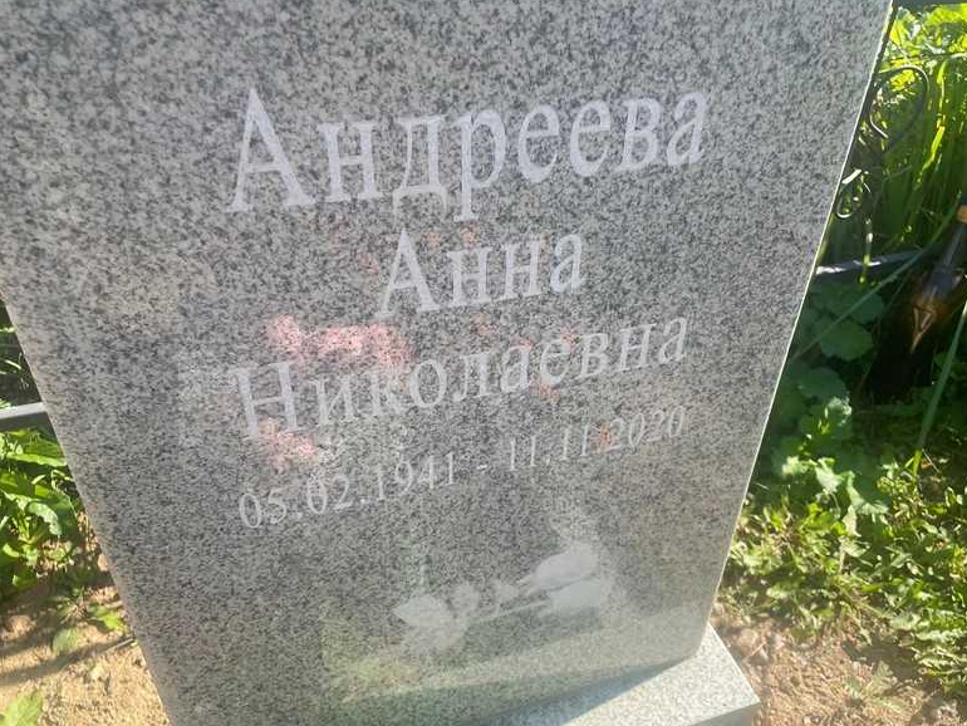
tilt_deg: -32.4
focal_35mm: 27
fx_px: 754
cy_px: 369
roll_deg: -1.4
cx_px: 500
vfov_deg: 51.4
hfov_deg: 65.3
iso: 32
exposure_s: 1/932
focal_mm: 4.2
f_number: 1.6
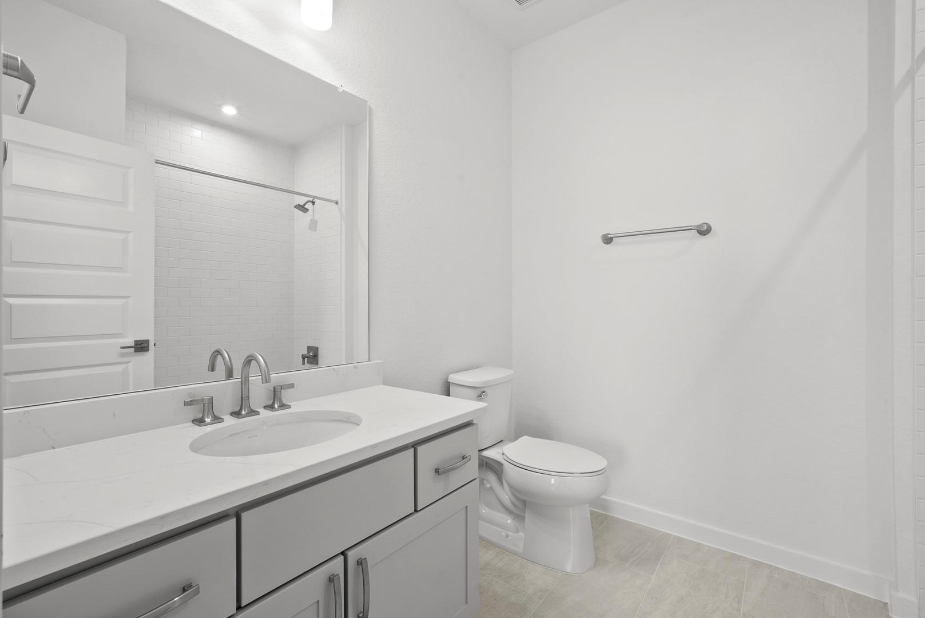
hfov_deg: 96.7
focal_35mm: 16
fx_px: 411
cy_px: 309
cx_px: 462
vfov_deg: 73.8
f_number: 11
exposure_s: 1/4
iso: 500
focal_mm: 16
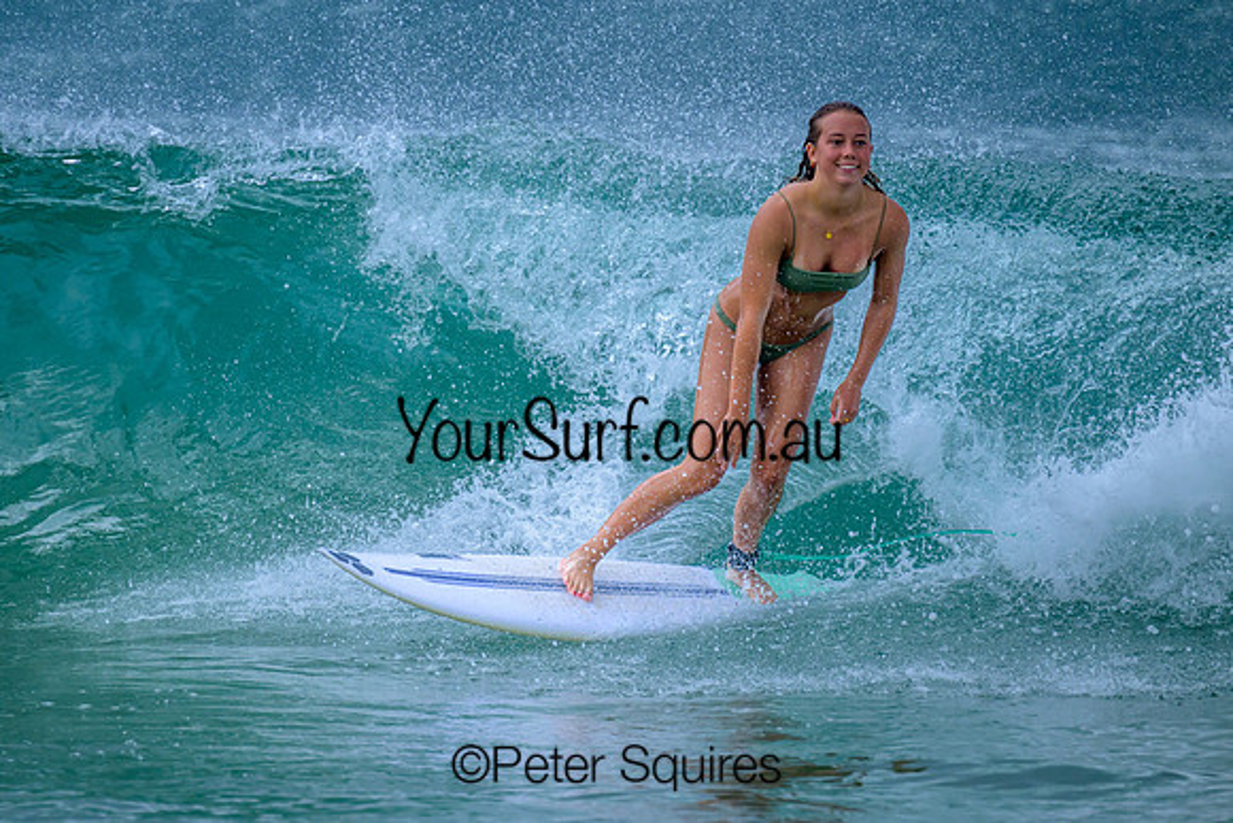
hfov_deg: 3.1
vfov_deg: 2.1
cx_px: 501
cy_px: 371
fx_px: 22767
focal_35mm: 665
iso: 1250
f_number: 8
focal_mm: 560
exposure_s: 1/2000
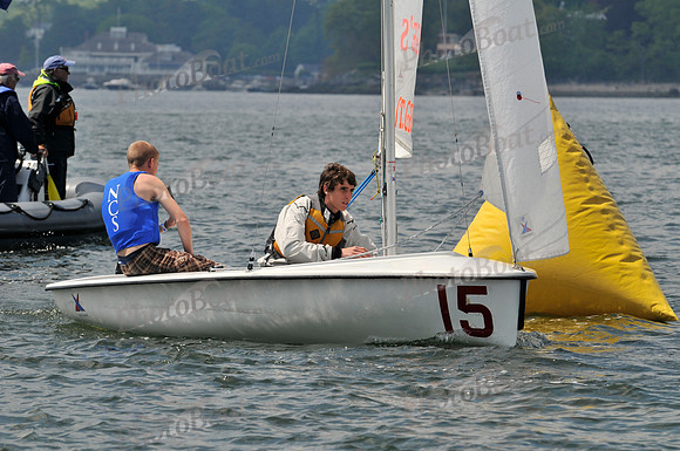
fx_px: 4244
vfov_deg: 6.1
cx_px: 340
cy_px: 226
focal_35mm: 225
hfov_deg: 9.2
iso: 200
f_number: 8
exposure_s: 1/1000
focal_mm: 150
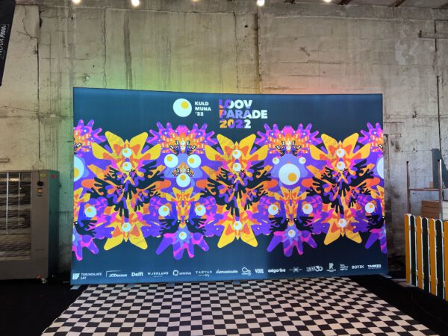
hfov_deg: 67.3
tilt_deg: +2.1
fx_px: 336
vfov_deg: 53.1
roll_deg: +0.6
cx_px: 224
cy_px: 168
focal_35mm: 26
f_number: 1.5
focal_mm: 5.7
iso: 80
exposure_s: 1/100
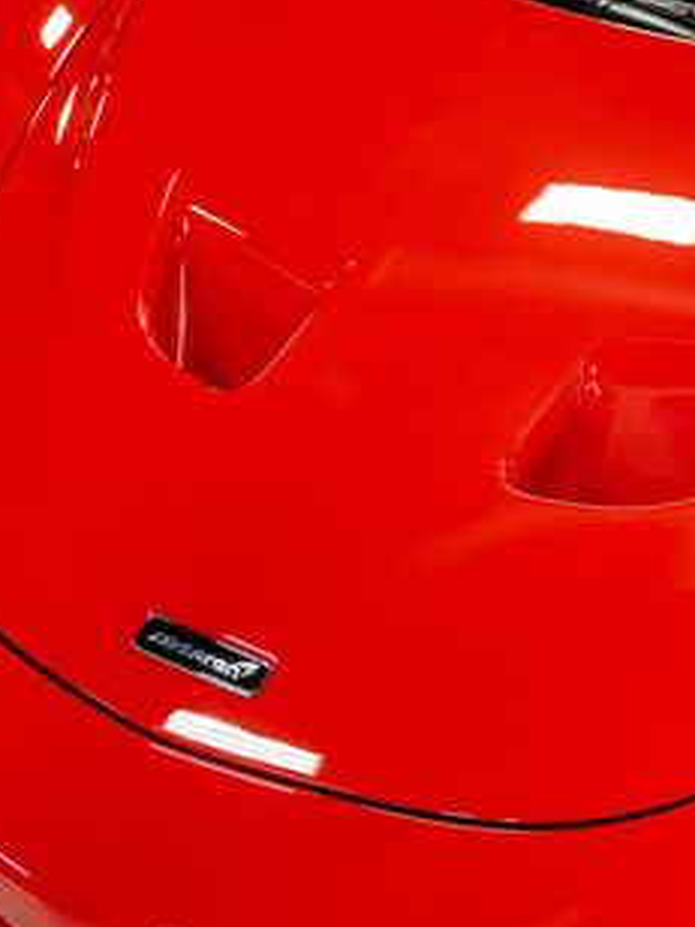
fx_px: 1847
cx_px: 674
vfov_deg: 28.1
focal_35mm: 69
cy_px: 402
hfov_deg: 20.7
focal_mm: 34.5
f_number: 5
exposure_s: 1/60
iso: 800
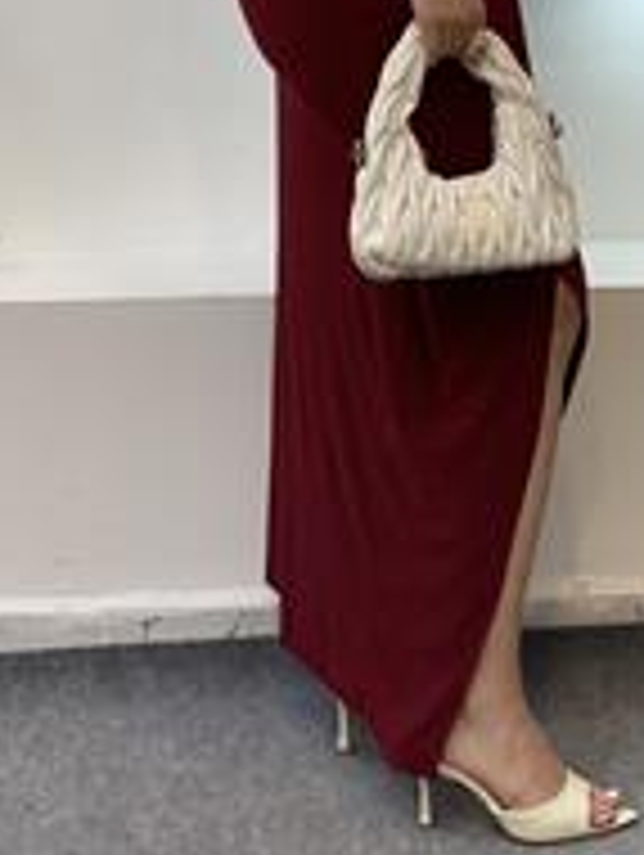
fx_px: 2797
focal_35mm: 113
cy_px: -7
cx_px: 392
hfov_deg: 13.1
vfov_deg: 17.0
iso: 80
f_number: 2
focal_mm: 6
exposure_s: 1/100
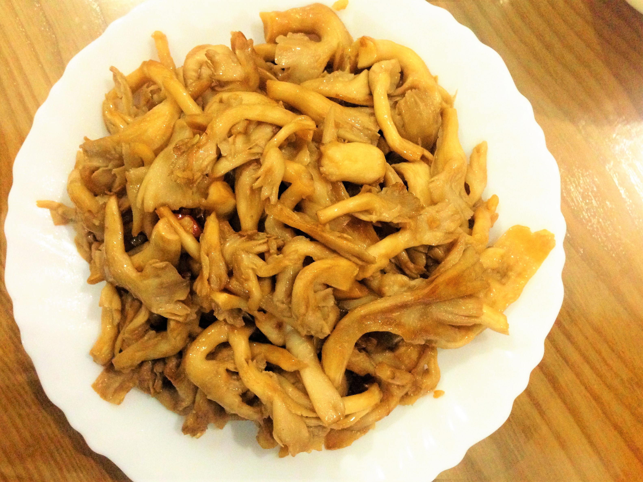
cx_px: 322
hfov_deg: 55.4
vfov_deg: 42.9
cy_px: 241
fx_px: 613
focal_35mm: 33
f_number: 2.4
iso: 400
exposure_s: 1/15
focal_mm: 4.12
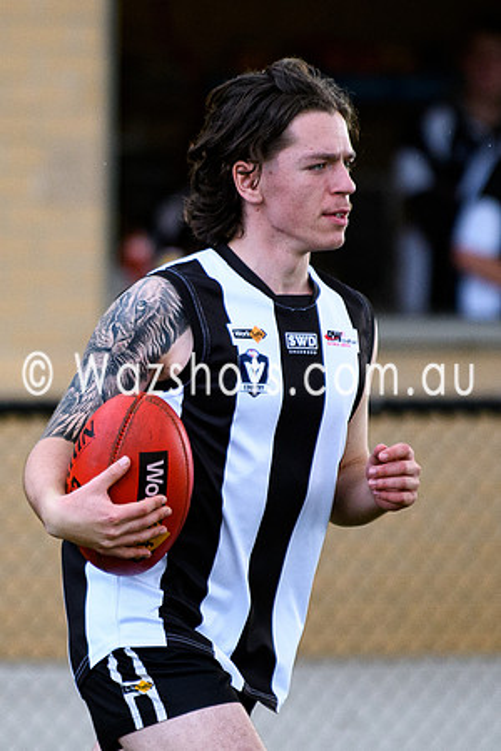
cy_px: 395
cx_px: 76
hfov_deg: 1.9
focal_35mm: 708
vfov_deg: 2.9
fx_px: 14781
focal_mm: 200
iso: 1000
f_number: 2.8
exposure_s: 1/2500
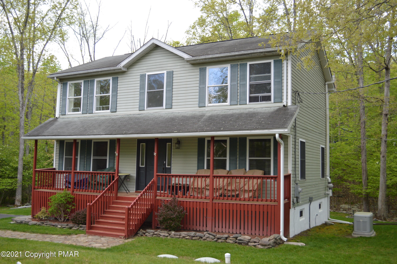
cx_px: 198
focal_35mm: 36
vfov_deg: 36.8
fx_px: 397
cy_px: 132
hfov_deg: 53.2
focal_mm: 24
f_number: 4
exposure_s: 1/125
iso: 125
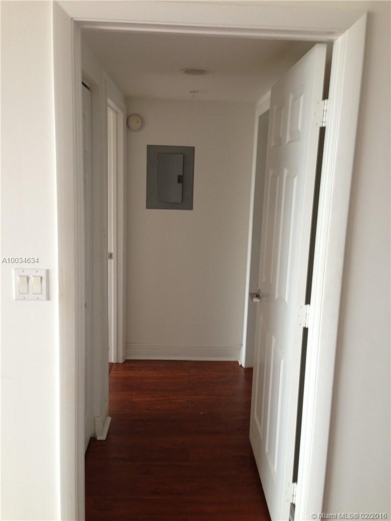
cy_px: 260
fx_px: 497
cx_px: 196
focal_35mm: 33
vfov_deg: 55.4
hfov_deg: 42.9
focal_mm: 4.13
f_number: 2.4
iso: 50
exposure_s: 1/20
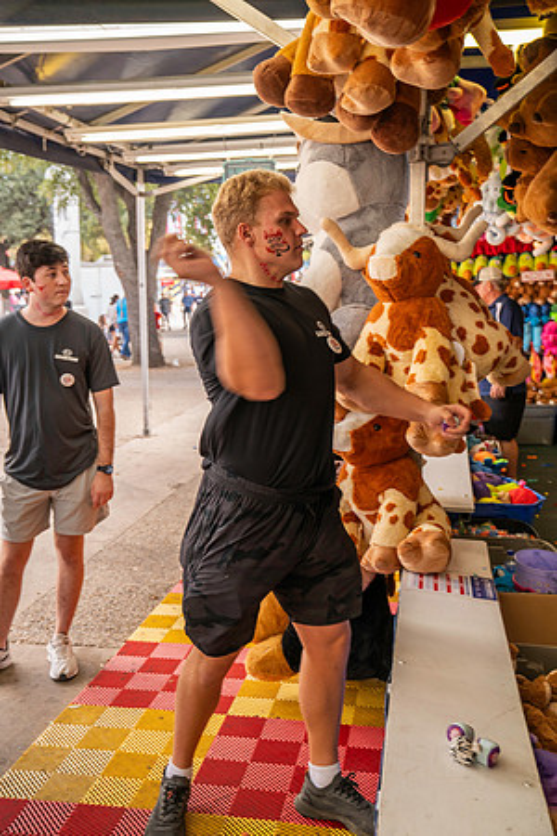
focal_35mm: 37
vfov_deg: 51.9
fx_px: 859
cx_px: 278
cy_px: 418
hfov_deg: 35.9
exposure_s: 1/200
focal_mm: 37
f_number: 4
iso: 800
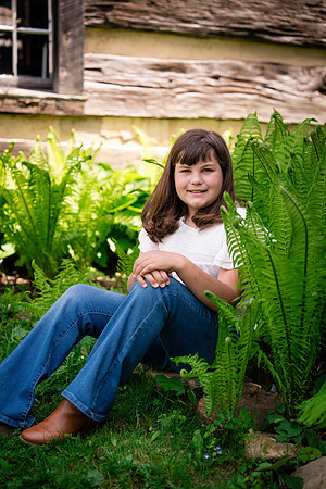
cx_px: 163
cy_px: 244
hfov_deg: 19.5
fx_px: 951
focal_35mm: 70
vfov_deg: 28.8
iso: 100
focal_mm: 70
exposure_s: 1/500
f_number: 2.8
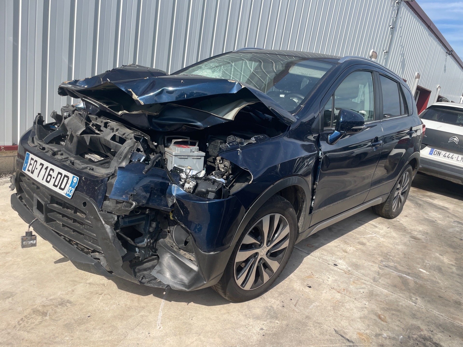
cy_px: 174
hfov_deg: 67.3
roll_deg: -9.8
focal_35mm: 26
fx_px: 348
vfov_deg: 53.1
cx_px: 232
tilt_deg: -10.1
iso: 32
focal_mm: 4.2
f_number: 1.6
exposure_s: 1/2053
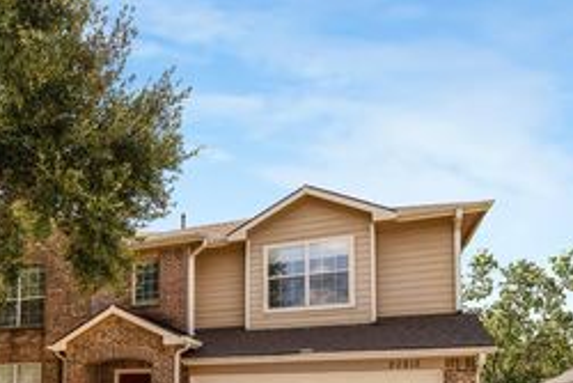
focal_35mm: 29
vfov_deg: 41.3
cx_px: 112
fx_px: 465
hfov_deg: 58.3
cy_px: 343
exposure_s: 1/1250
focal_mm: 14.6
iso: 200
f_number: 3.5
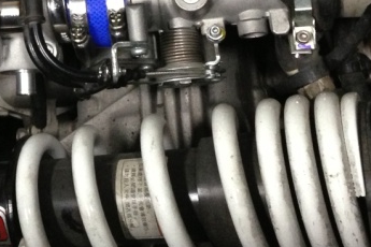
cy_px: -26
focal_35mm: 102
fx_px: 1051
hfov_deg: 19.5
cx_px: 3
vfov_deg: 13.2
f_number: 2.4
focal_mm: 4.13
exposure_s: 1/20
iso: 320
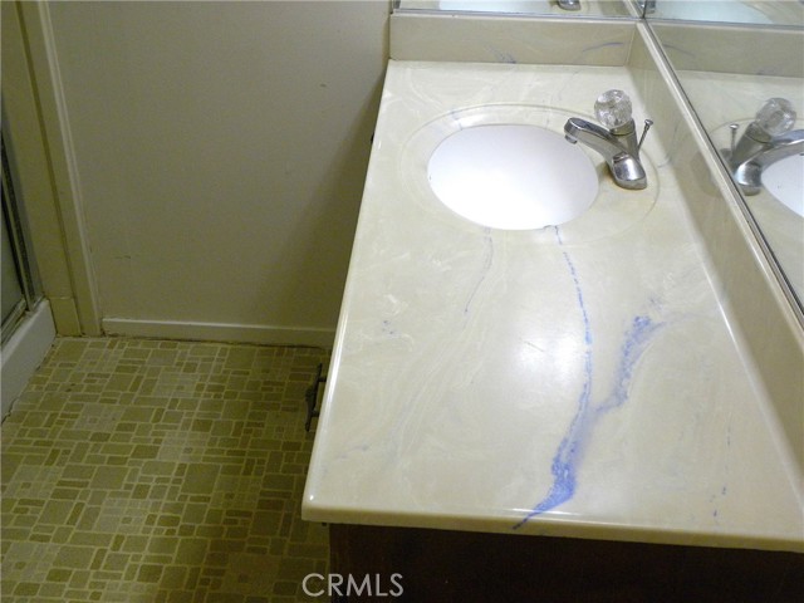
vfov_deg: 35.1
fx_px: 952
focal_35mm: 41
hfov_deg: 45.8
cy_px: 302
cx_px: 402
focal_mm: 7.3
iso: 369
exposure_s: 1/74.3
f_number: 3.2
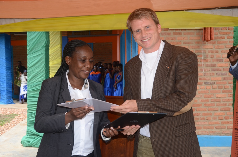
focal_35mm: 51
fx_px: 336
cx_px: 119
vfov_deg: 26.4
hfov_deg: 39.0
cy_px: 78
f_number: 6.3
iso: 200
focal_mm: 34
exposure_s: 1/250
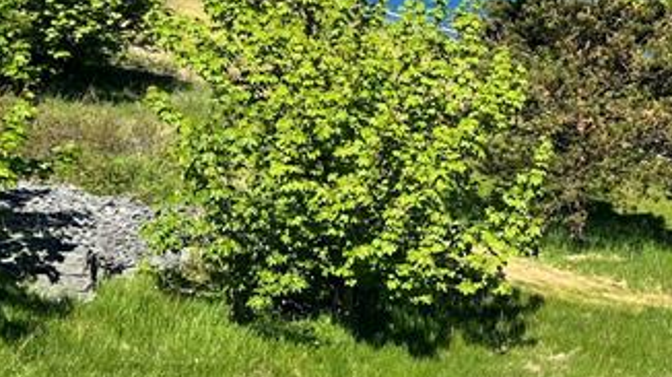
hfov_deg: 23.1
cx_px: 643
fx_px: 1585
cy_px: 124
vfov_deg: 13.5
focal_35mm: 89
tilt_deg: -11.9
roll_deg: +2.0
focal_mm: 5.7
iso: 50
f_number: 1.5
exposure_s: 1/4444
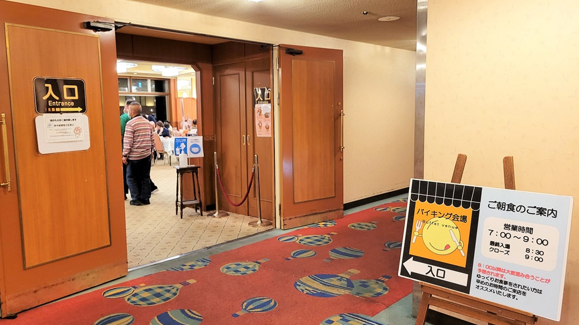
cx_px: 286
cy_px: 159
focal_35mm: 29
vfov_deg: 40.1
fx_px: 445
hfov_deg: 66.1
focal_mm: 5.4
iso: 320
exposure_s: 1/50
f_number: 1.8
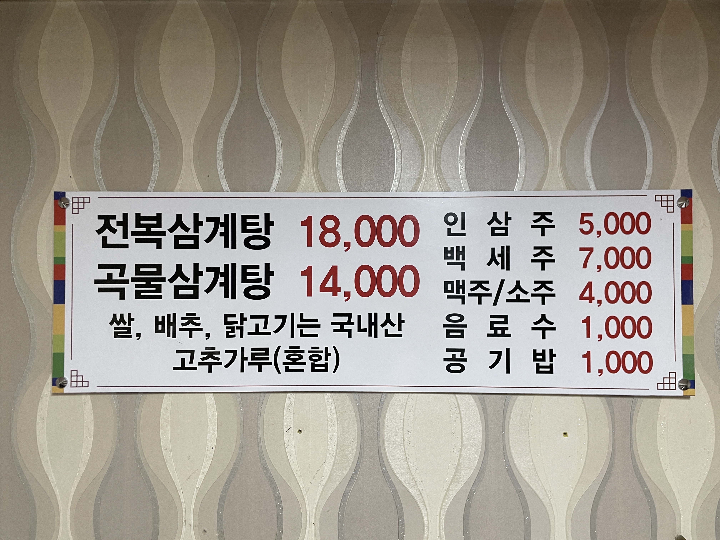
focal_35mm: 26
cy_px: 270
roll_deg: +0.4
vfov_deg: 53.1
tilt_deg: +0.6
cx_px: 360
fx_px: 541
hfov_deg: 67.3
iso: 125
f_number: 1.6
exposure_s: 1/60
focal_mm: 4.2
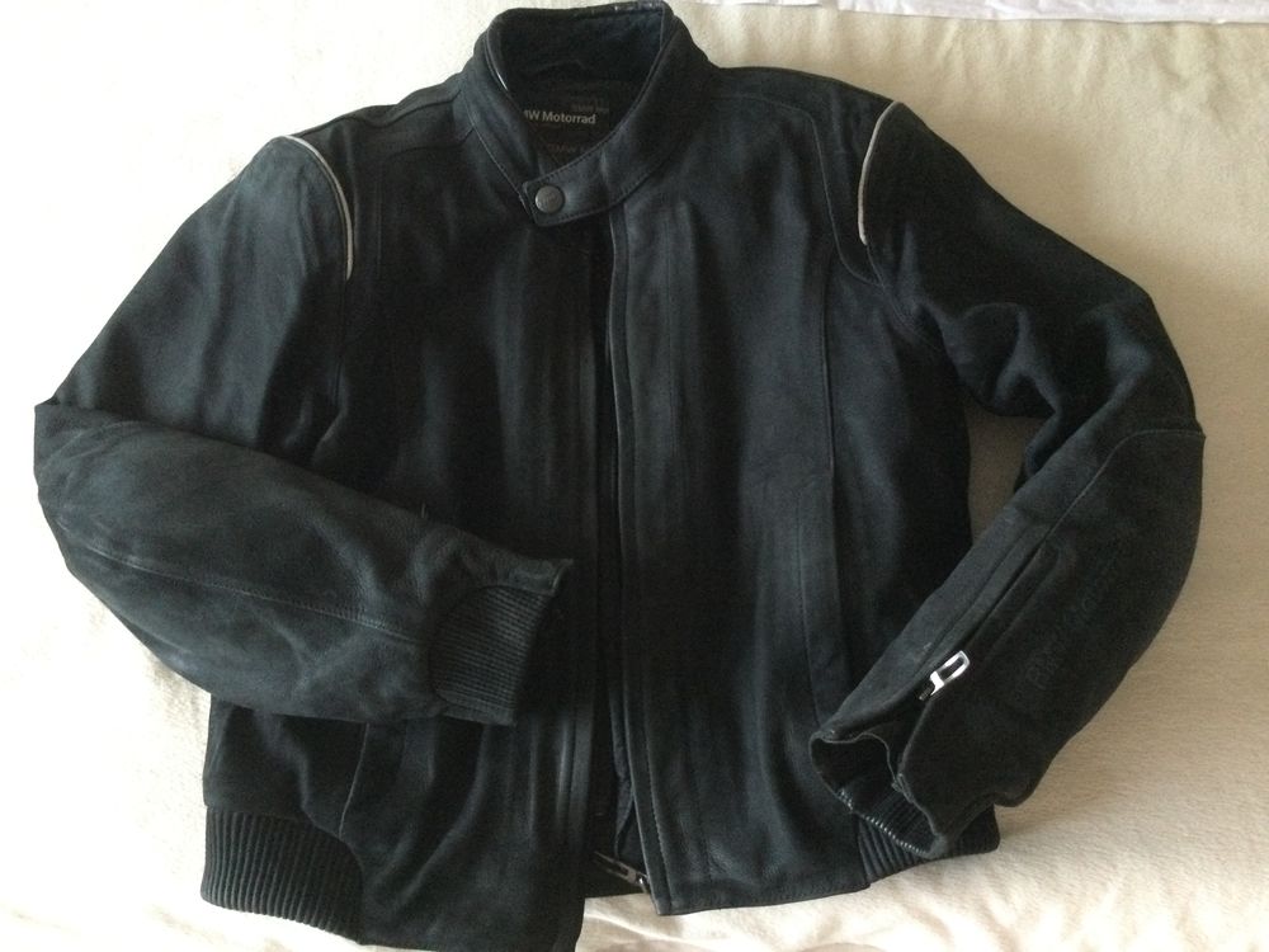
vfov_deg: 45.4
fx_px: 1136
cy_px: 476
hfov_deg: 58.4
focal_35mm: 31
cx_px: 634
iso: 640
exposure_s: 1/17
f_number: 2.4
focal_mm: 3.3
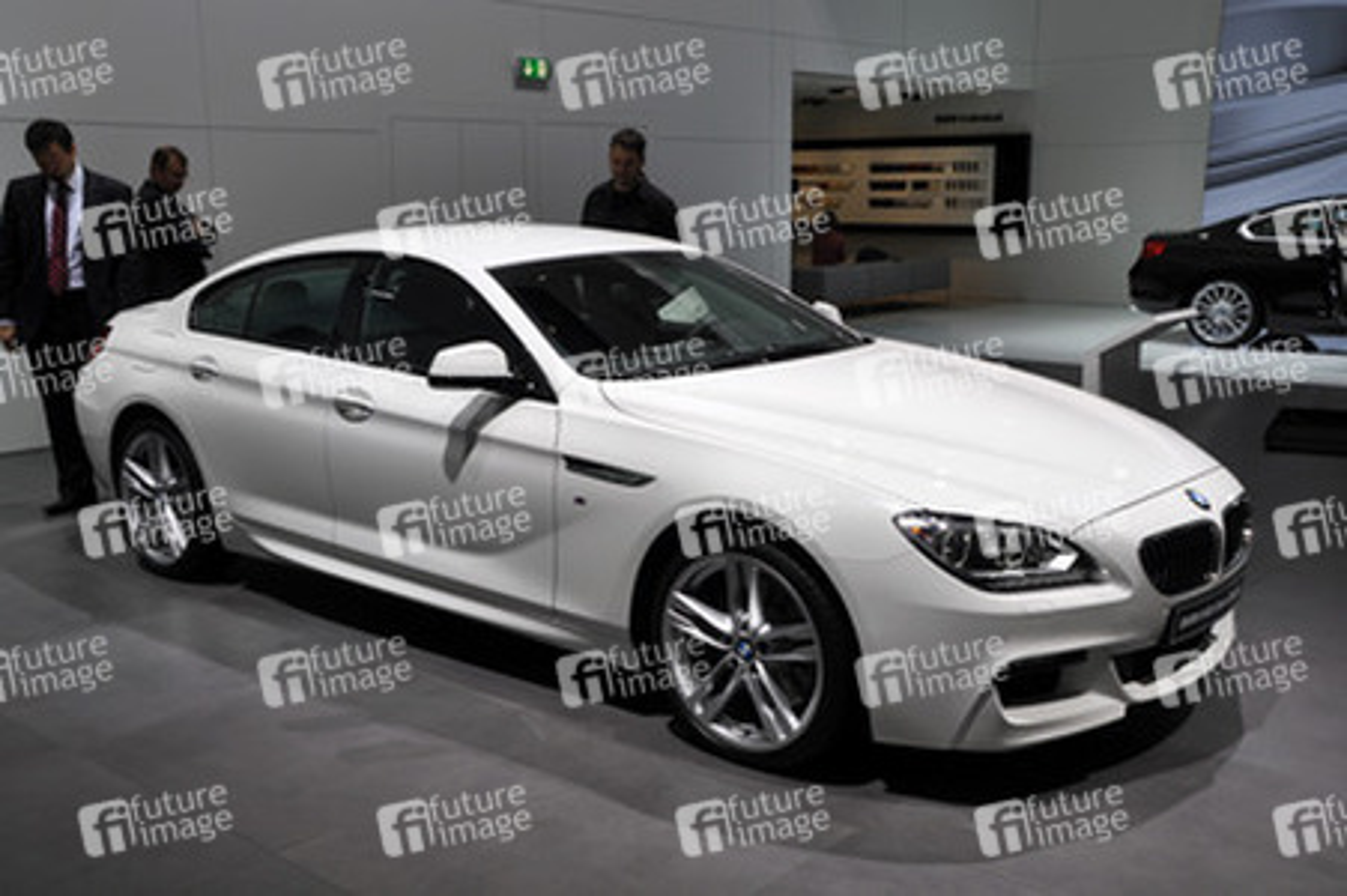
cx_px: 674
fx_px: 1346
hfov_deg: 53.2
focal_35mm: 36
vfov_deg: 36.8
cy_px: 448
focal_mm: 24
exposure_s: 1/160
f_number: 6.3
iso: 200
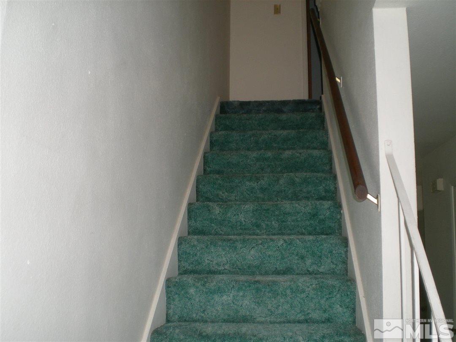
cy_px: 171
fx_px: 501
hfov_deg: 49.0
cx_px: 228
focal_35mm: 38
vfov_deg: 37.7
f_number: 3.1
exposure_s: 1/60
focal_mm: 6.3
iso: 82
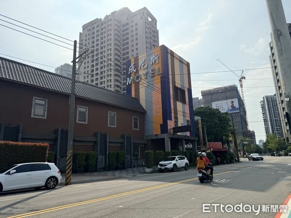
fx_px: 202
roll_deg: +2.2
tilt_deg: +11.7
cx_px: 146
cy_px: 109
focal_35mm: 24
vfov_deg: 56.8
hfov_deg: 71.6
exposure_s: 1/9091
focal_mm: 6.76
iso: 80
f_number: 1.78
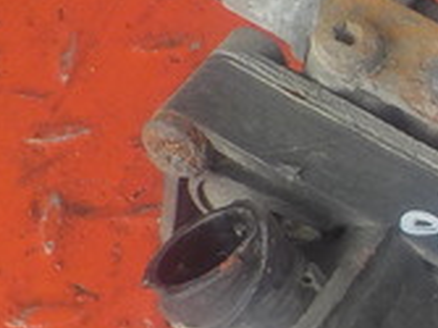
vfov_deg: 12.9
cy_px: 178
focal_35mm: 115
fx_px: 1454
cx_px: 650
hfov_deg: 15.8
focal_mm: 4.1
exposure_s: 1/80
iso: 125
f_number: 3.3
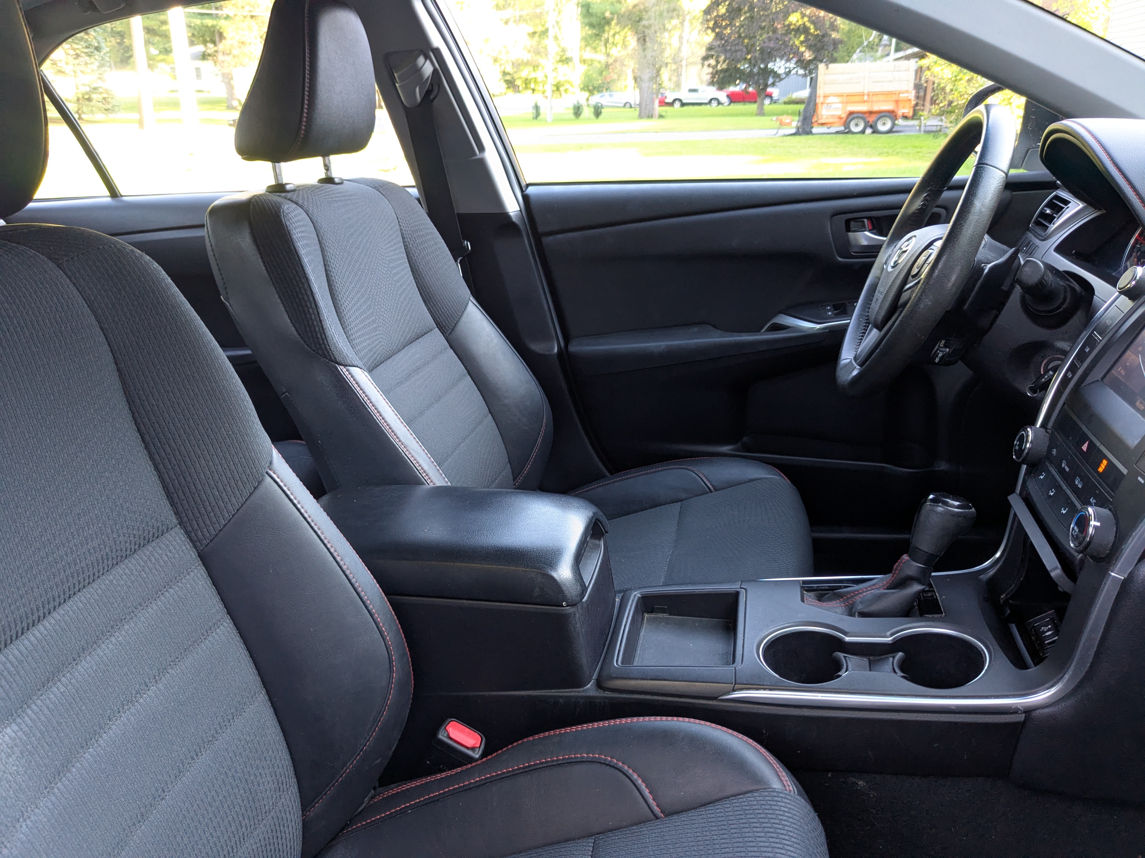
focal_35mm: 27
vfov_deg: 51.4
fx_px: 893
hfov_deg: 65.3
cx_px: 572
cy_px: 429
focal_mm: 4.38
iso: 304
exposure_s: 1/120
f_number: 1.73
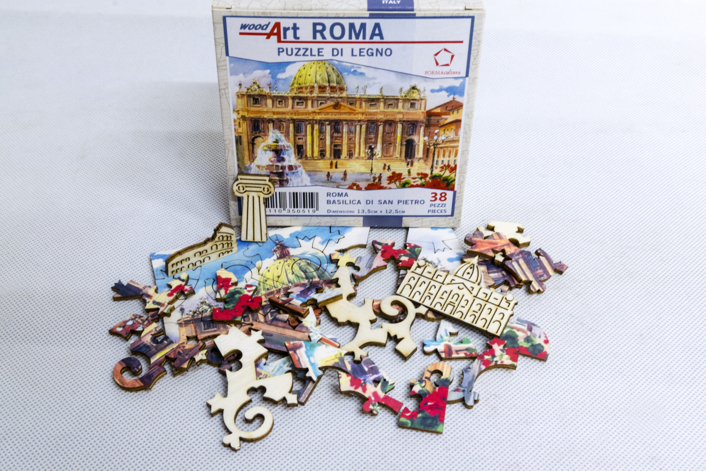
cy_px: 236
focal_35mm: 48
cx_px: 353
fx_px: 941
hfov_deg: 41.1
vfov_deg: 28.1
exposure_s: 1/2
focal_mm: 32
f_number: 18
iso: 500
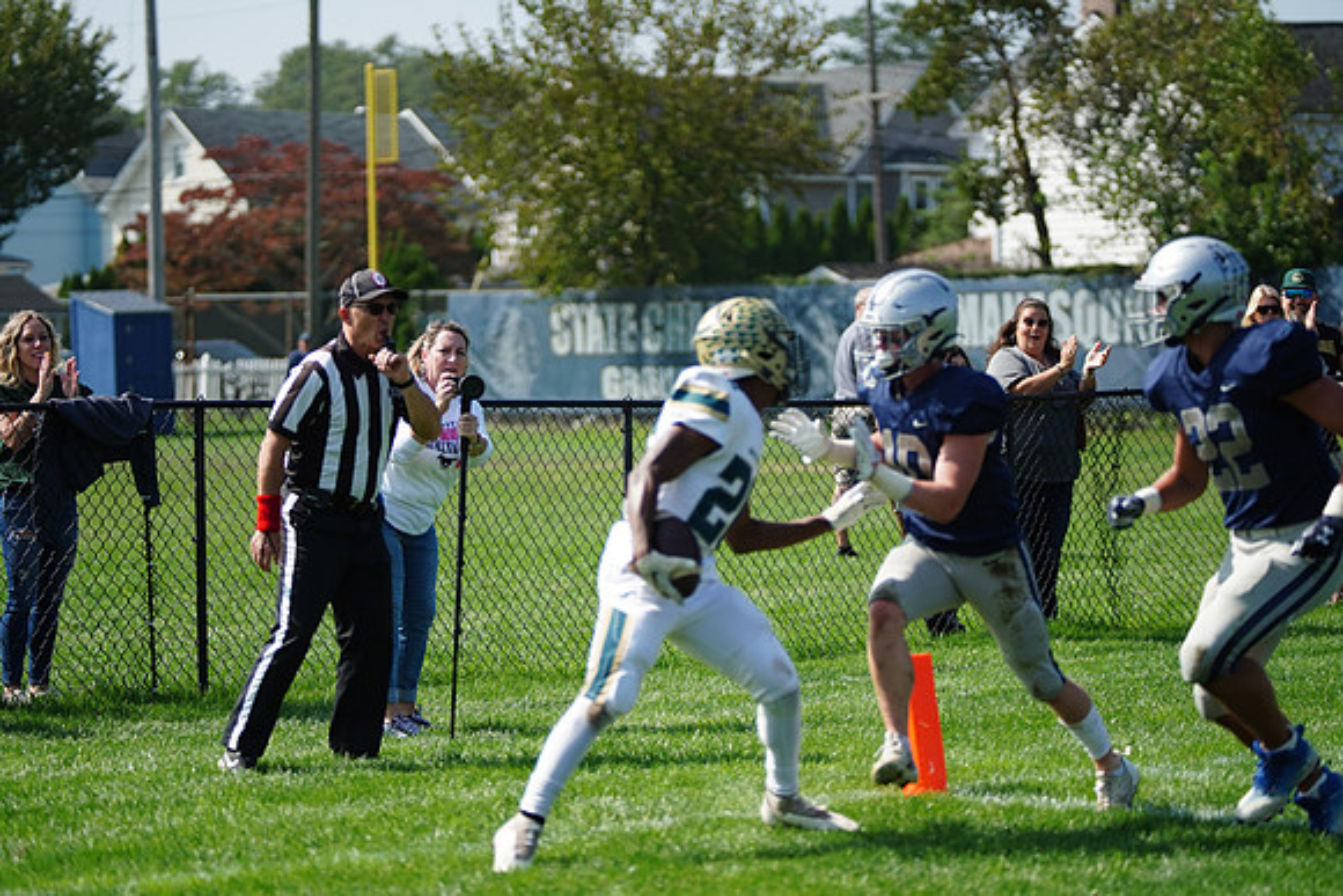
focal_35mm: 148
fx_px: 5522
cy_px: 448
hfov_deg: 13.9
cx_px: 672
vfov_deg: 9.3
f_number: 2.8
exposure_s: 1/4000
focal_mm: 148
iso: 400
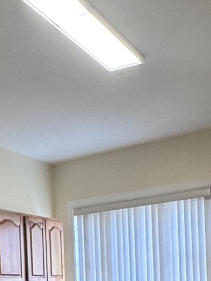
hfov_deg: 21.7
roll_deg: +2.3
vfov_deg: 26.5
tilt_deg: -1.5
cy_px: 317
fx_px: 544
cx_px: 53
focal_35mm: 67
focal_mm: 2.22
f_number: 2.2
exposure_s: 1/60
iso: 200
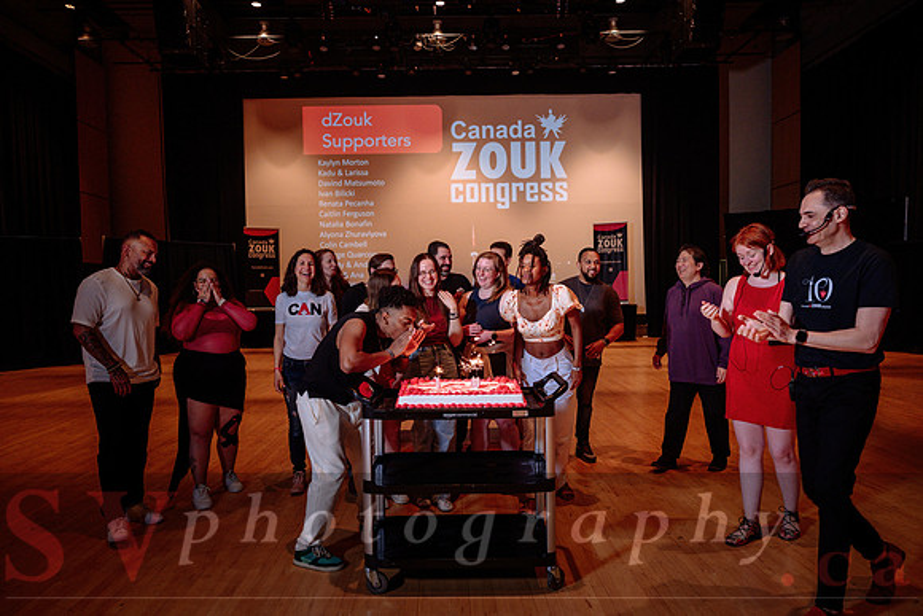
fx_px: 615
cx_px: 462
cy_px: 308
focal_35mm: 24
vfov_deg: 53.2
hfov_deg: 73.7
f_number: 3.2
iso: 1600
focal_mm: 24
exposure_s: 1/160
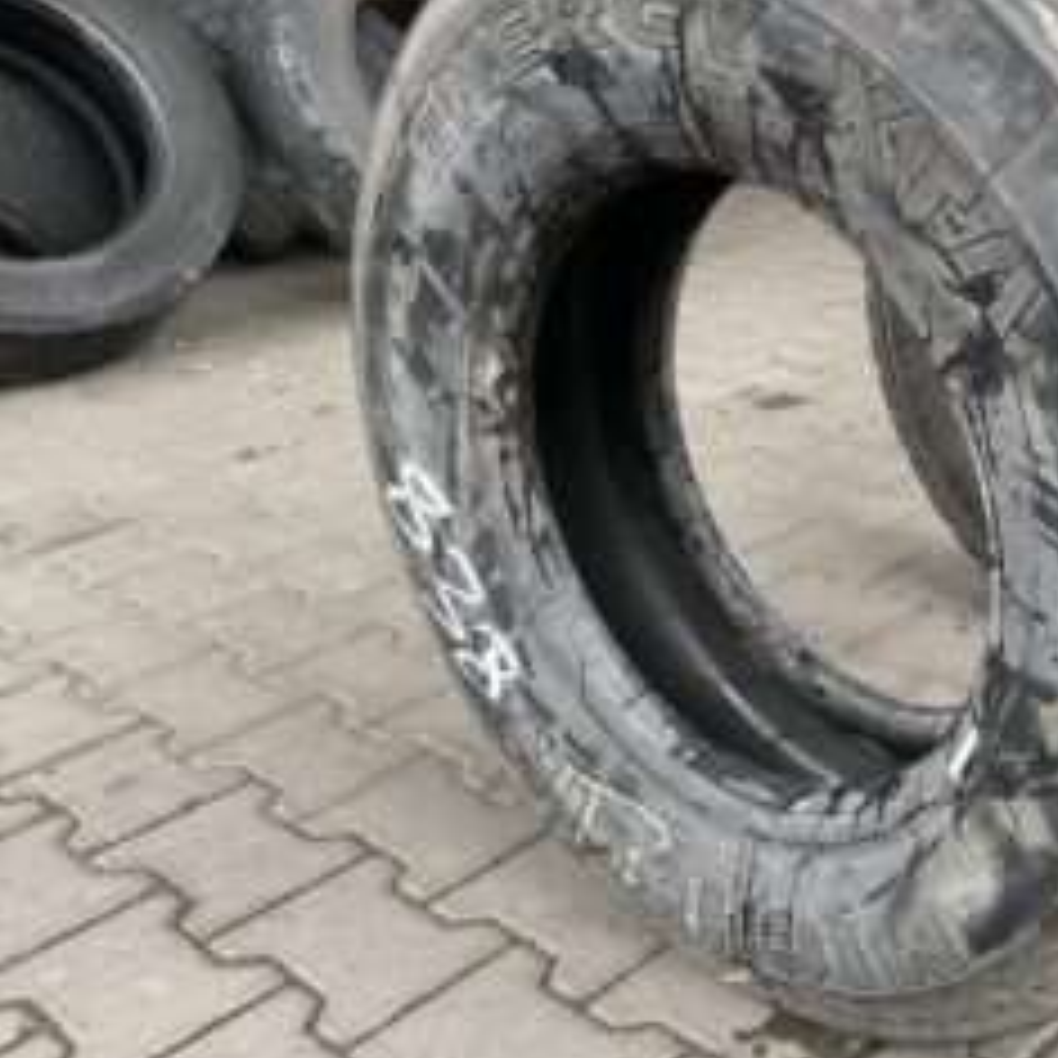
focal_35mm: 42
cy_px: 488
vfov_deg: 40.0
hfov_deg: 38.4
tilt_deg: -18.1
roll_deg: +4.4
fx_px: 1452
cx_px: 855
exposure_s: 1/122
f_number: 1.8
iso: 80
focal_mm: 4.25
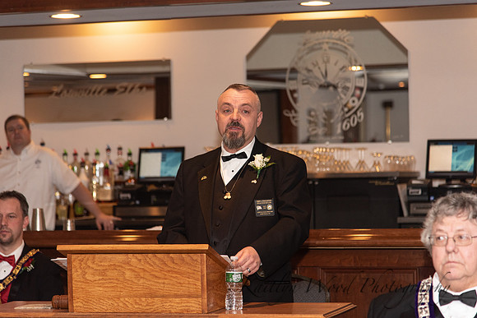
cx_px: 238
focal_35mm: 120
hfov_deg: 17.1
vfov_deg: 11.4
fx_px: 1590
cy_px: 159
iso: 800
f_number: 4
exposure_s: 1/200
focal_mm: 120
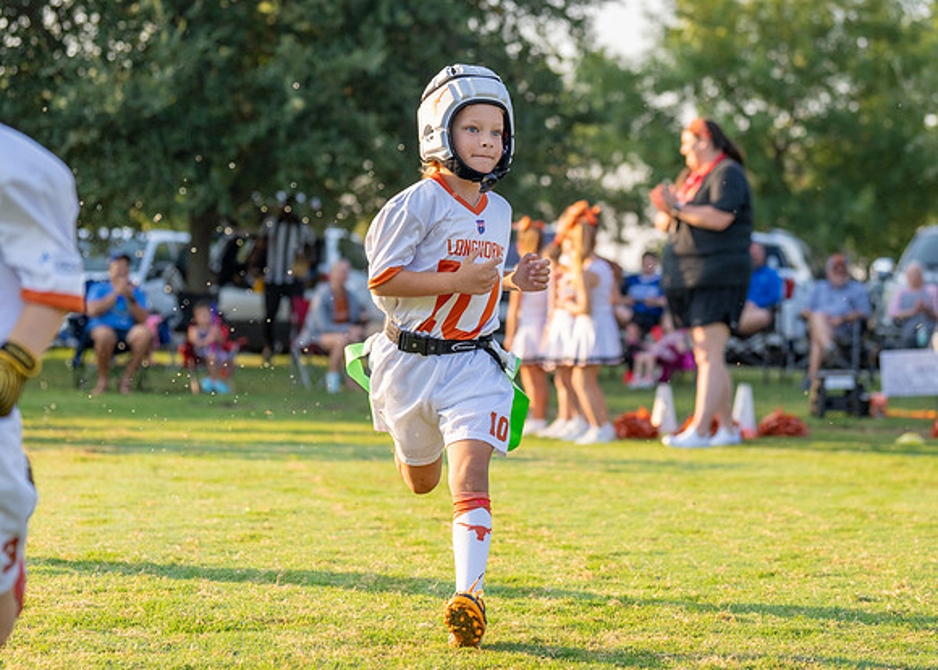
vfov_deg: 14.8
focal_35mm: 97
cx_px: 483
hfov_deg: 20.7
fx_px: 2571
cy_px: 248
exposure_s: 1/2000
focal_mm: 70
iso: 400
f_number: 2.8
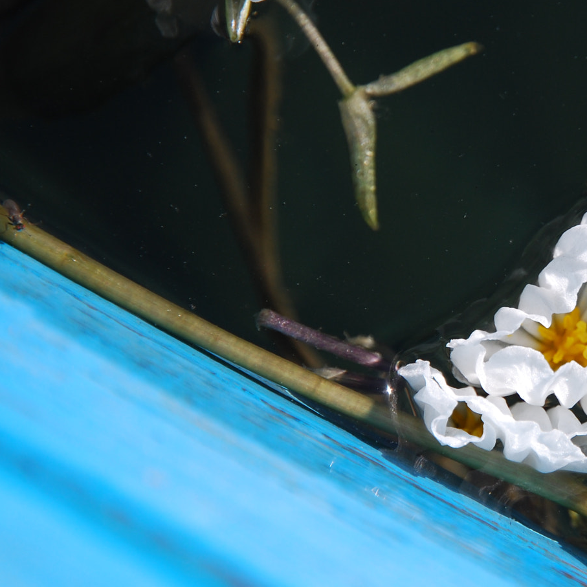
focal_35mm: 245
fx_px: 4700
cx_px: 586
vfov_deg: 7.1
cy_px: 311
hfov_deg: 7.1
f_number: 5.6
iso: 125
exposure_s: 1/500
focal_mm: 85
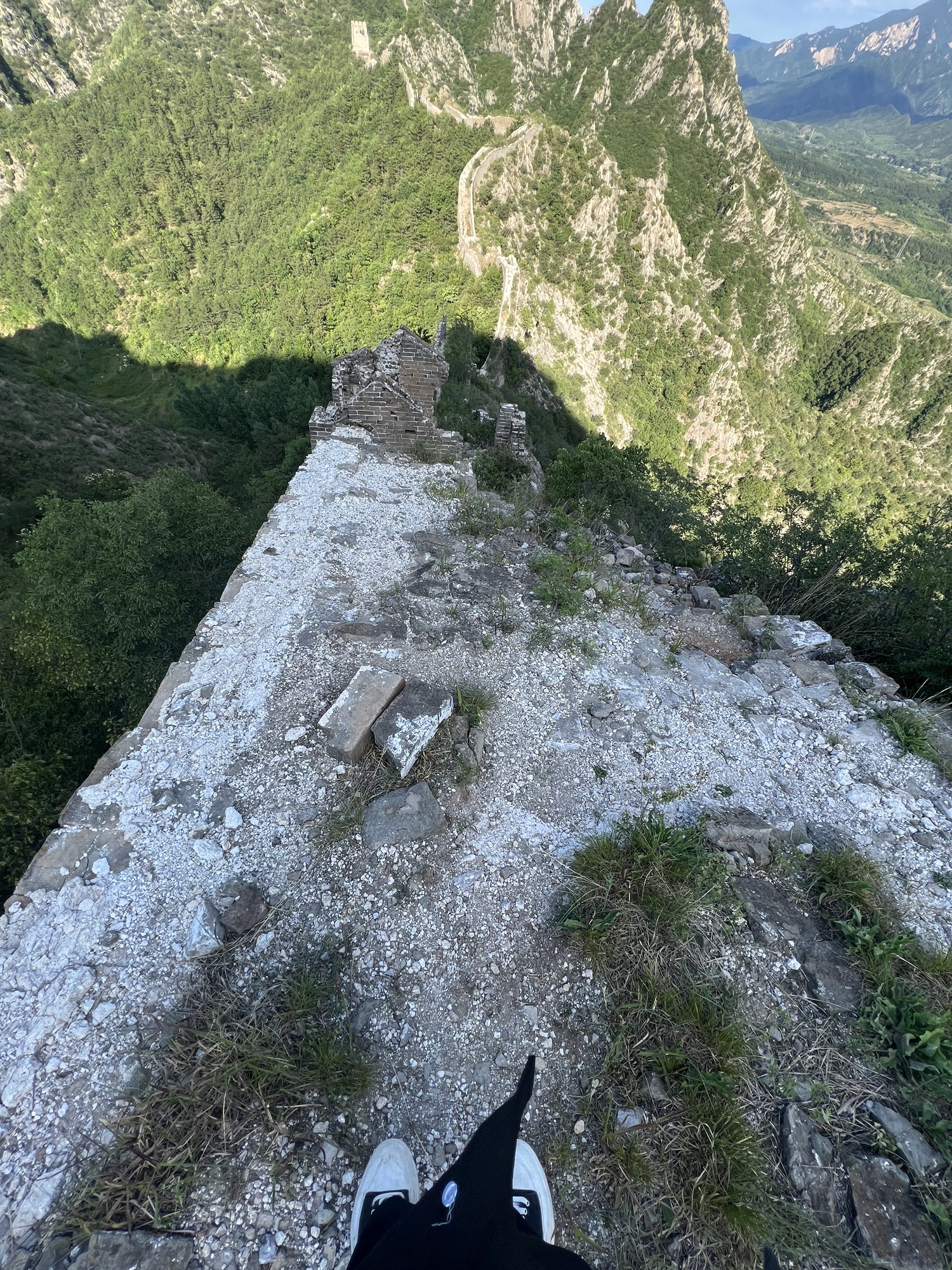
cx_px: 476
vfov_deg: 106.2
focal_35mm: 13
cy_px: 635
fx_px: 477
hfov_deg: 89.9
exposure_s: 1/405
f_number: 1.8
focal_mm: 1.57
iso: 32
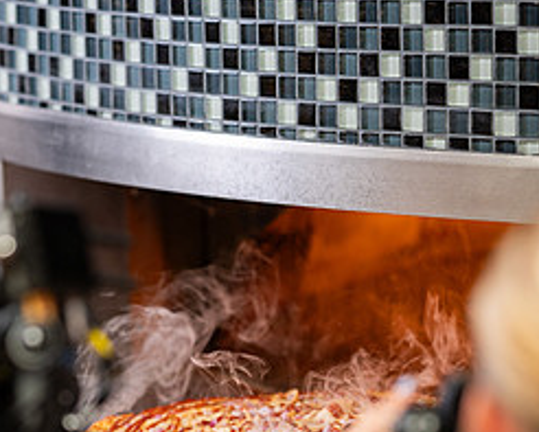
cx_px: 160
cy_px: 412
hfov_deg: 10.3
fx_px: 3000
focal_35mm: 188
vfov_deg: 8.2
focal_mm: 85
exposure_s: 1/160
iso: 250
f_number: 1.8
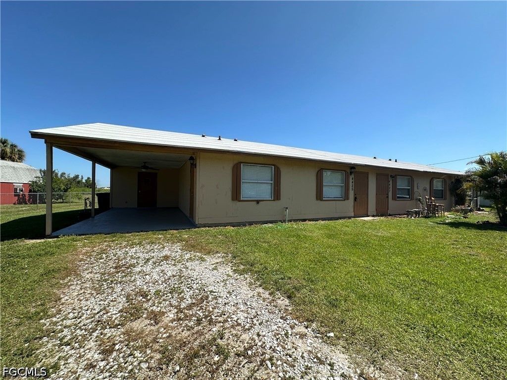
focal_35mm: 14
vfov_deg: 85.7
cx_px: 254
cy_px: 190
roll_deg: -1.1
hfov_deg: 102.1
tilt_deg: +0.2
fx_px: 205
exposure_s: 1/1887
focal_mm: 2.22
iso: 50
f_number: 2.2
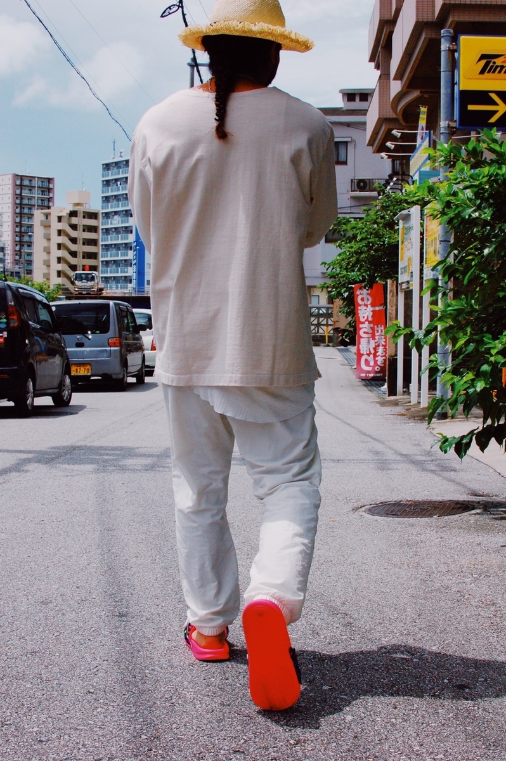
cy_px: 380
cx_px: 253
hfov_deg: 25.7
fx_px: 1109
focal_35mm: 52
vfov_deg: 37.9
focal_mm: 35
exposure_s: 1/800
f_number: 14
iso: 800
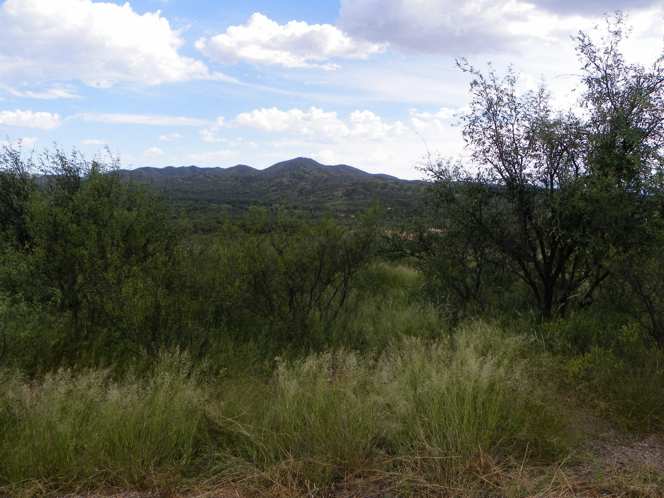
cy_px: 270
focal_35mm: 29
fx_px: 556
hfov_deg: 61.6
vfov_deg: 48.2
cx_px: 356
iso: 64
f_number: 4.5
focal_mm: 4.6
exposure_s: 1/400
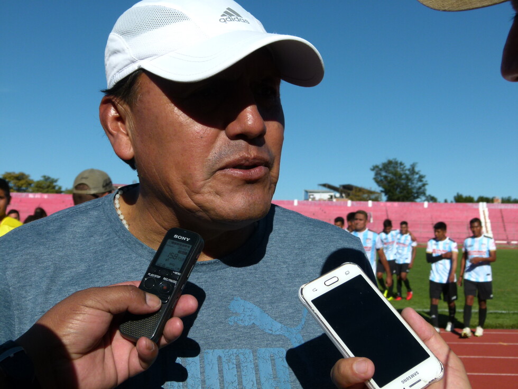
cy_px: 194
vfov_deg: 27.0
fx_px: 808
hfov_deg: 35.5
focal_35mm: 54
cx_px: 259
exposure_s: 1/1300
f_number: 4
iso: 100
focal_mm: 9.7
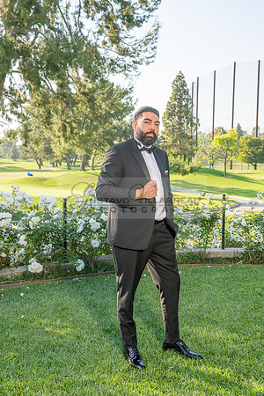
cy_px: 198
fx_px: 440
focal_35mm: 40
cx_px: 132
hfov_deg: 33.4
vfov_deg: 48.5
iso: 200
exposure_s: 1/200
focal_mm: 40
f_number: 7.1
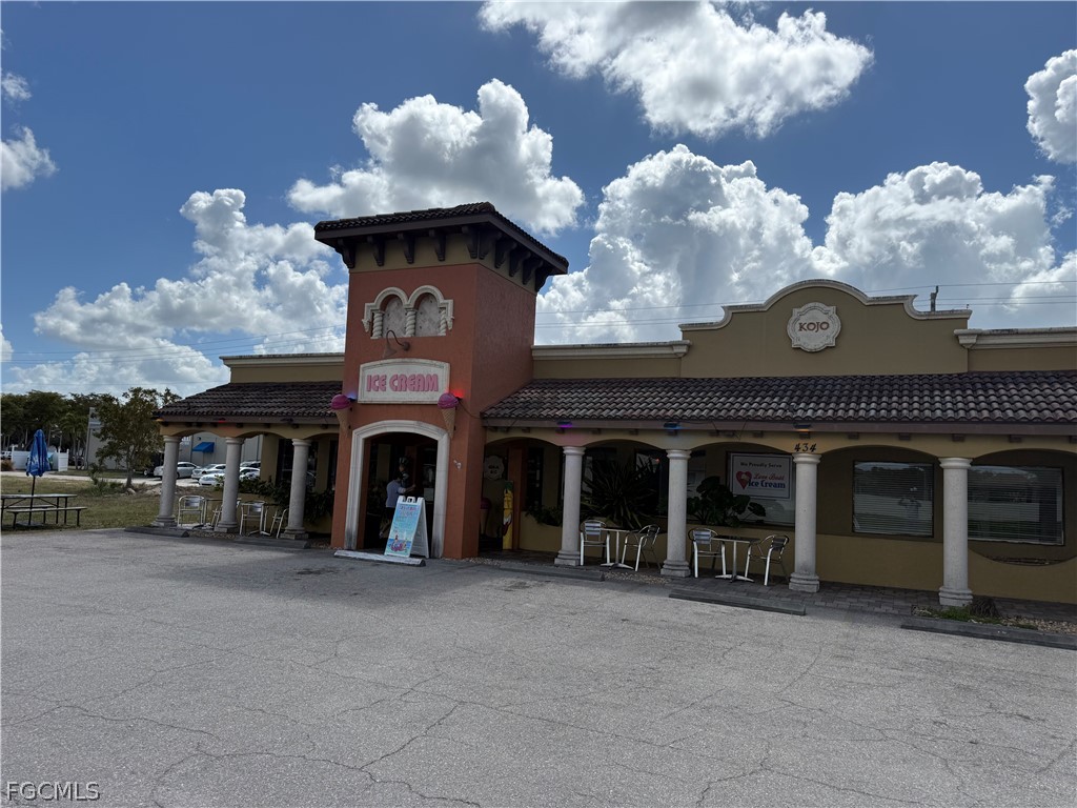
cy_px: 404
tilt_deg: +5.4
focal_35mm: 24
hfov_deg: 71.6
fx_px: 747
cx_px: 538
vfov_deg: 56.8
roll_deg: -2.5
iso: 80
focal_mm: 6.76
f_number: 1.78
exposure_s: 1/9091
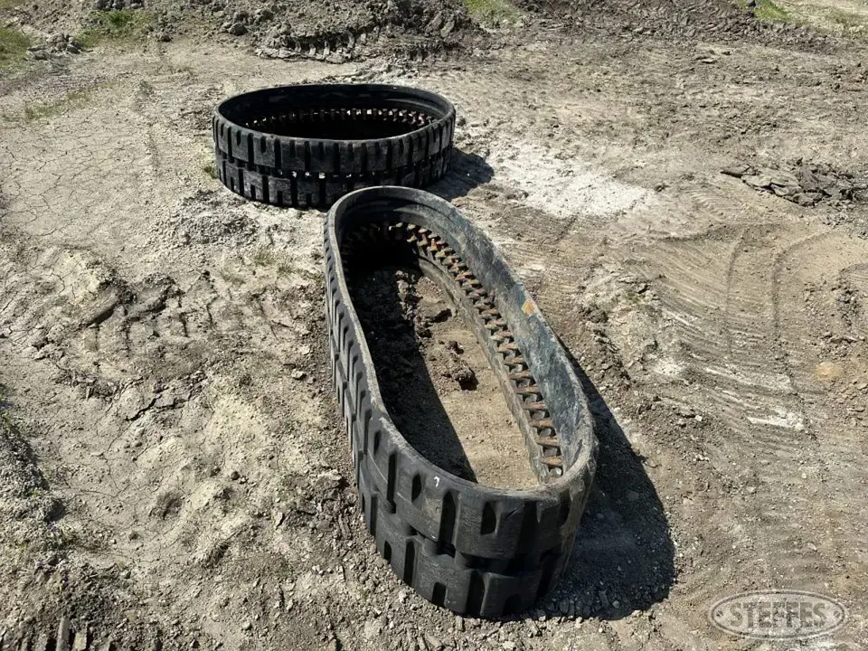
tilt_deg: -27.2
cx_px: 434
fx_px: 602
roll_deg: -0.9
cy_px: 326
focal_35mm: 24
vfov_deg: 56.8
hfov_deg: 71.6
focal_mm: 6.86
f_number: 1.78
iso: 80
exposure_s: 1/4545
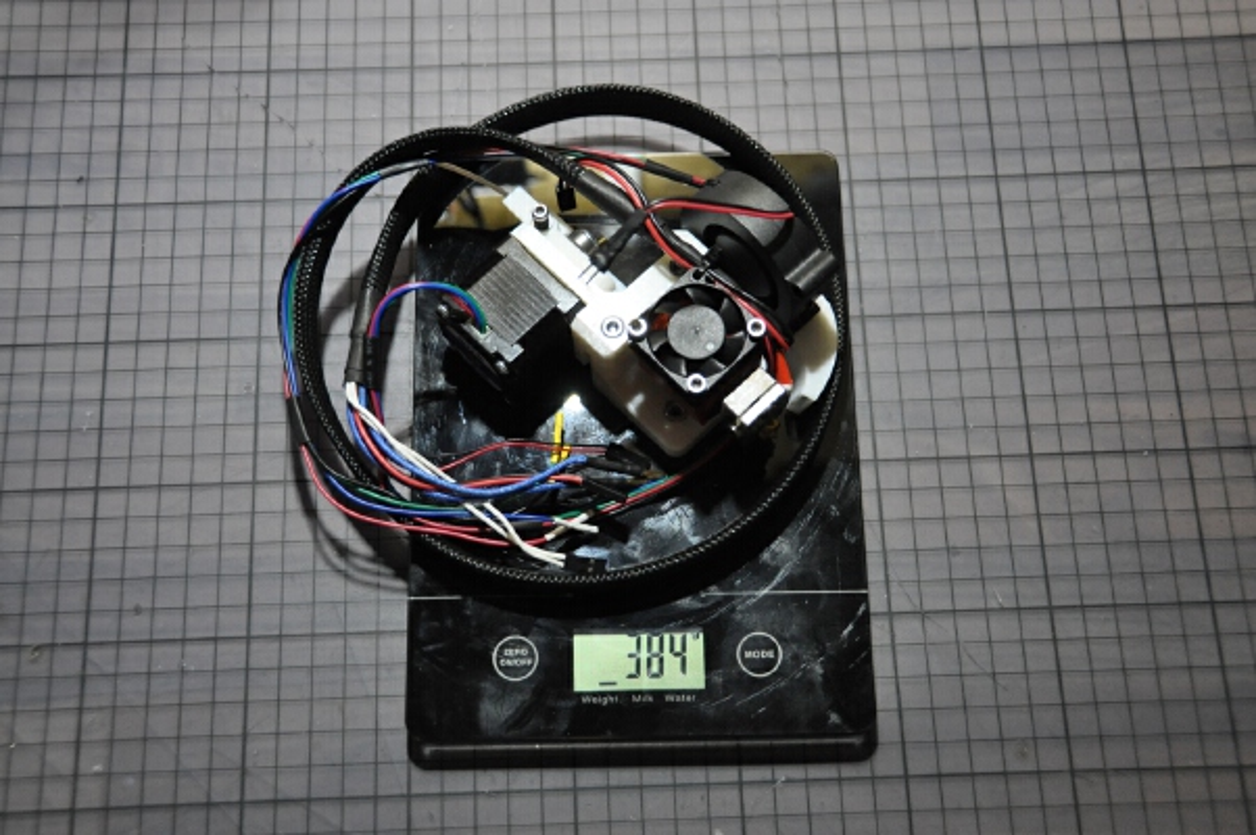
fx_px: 1673
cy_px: 418
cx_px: 628
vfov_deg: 28.0
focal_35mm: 48
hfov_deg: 41.2
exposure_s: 1/80
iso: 1600
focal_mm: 32
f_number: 4.2
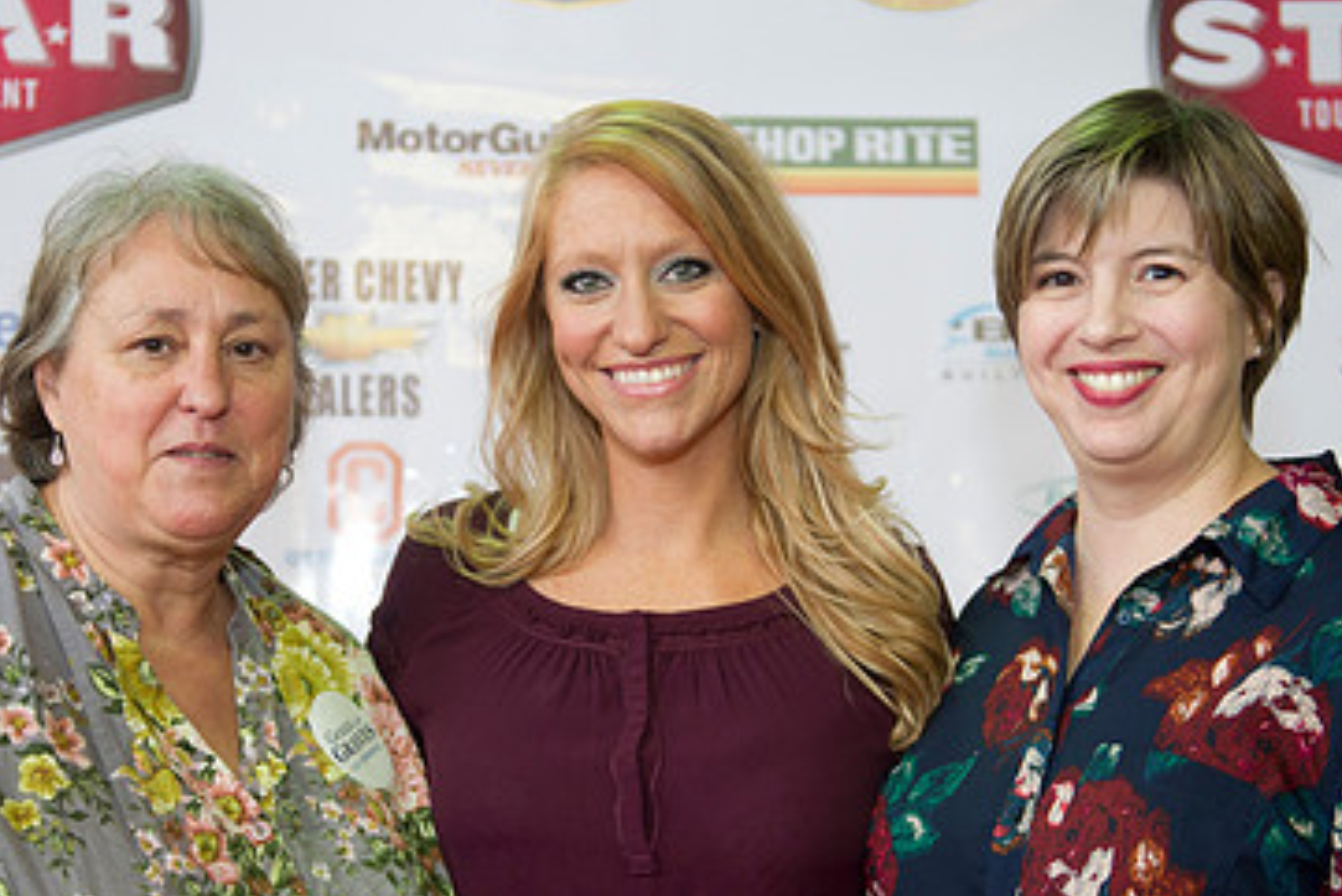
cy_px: 502
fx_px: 2275
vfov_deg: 22.3
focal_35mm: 61
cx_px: 658
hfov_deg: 32.9
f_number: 2.8
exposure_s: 1/100
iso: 640
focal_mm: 38
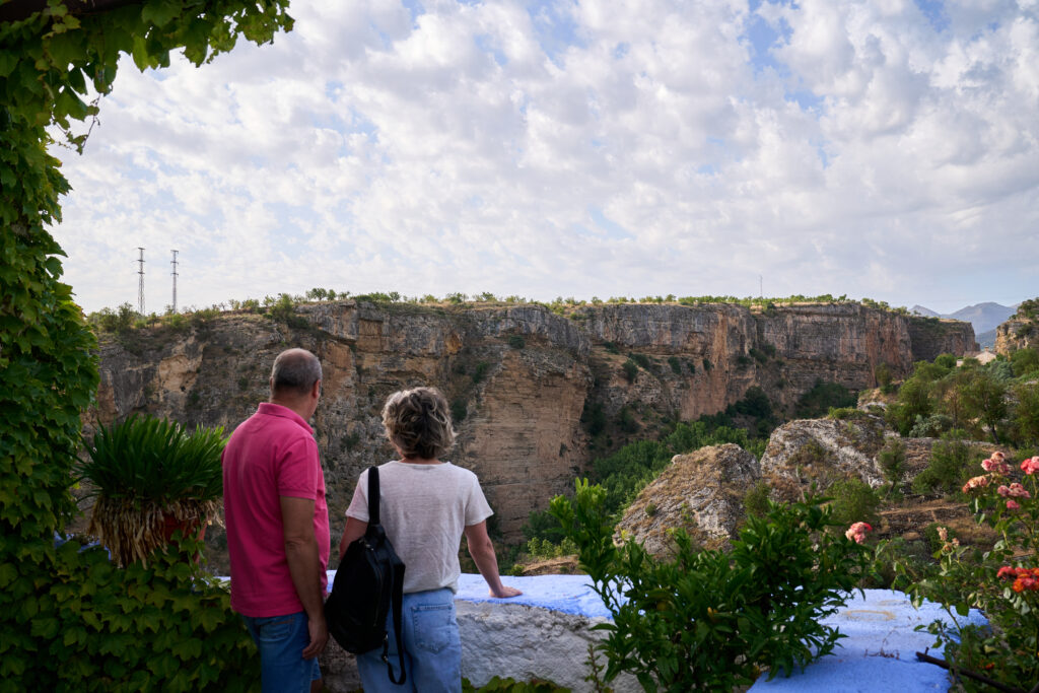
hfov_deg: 53.1
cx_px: 520
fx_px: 1039
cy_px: 346
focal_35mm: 36
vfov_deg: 36.9
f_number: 8
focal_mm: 36
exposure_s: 1/200
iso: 200
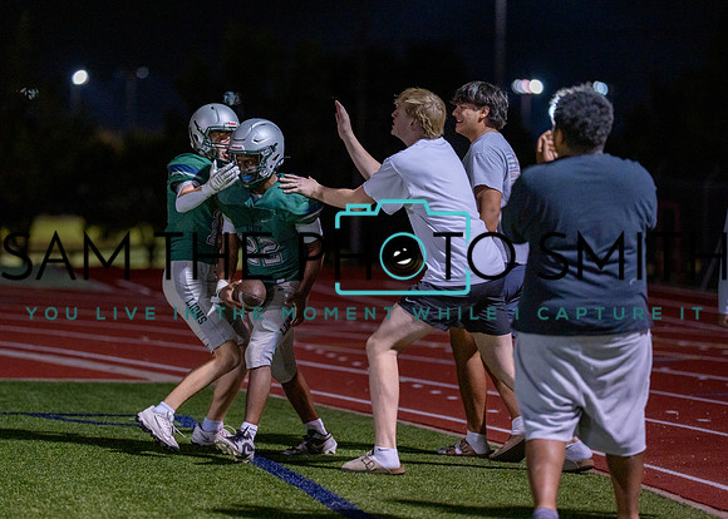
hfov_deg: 12.8
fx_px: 3248
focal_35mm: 157
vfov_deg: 9.1
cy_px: 232
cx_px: 295
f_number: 1.8
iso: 1600
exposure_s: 1/1250
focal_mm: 135
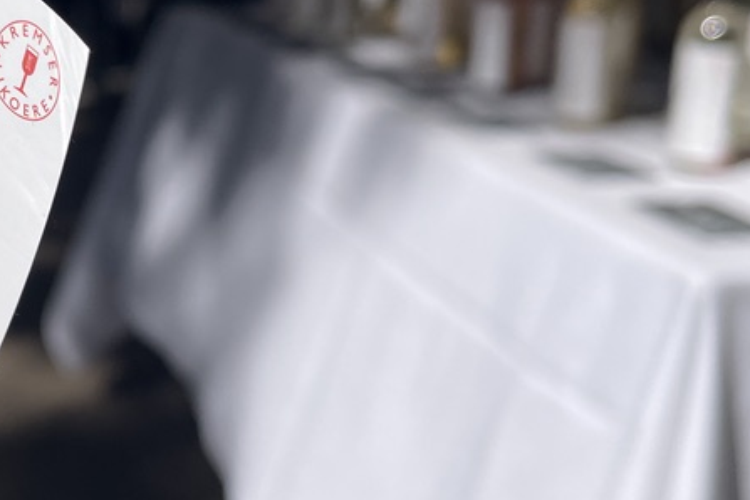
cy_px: 208
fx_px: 1292
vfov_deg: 21.9
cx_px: 178
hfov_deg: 31.7
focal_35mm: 62
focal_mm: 4.2
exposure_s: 1/7813
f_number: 1.6
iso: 32
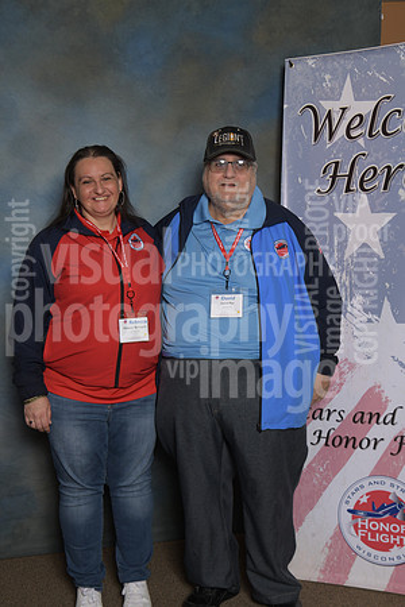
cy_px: 304
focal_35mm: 52
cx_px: 202
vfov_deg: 38.2
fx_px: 877
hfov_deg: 26.0
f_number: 10
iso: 640
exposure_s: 1/160
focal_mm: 52
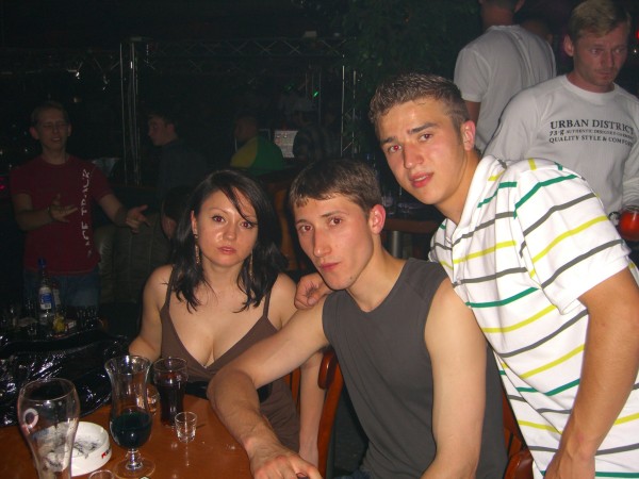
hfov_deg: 49.0
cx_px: 320
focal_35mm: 38
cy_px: 240
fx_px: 701
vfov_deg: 37.7
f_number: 2.8
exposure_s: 1/60
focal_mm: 7.9
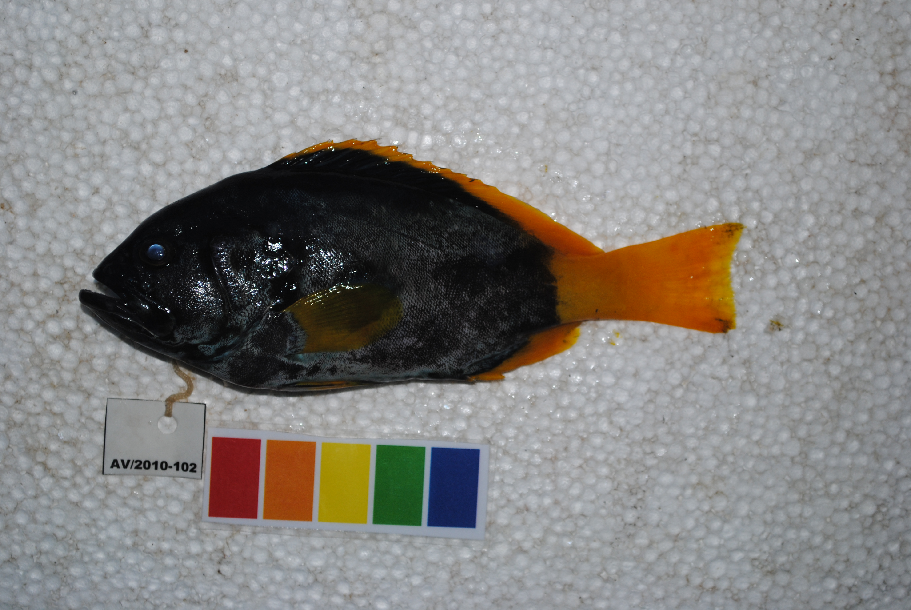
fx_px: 1976
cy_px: 305
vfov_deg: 17.5
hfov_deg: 26.0
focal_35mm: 78
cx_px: 456
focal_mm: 52
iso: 200
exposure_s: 1/60
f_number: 5.6
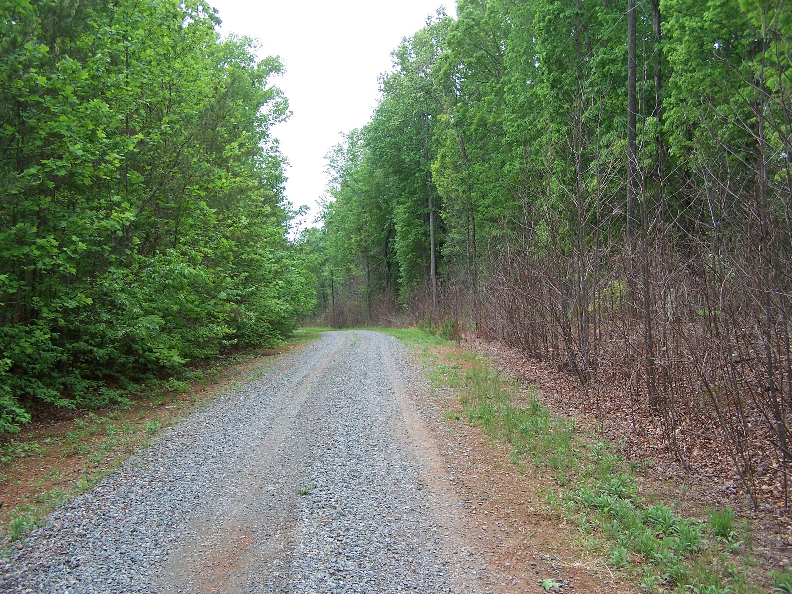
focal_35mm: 38
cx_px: 396
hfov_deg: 49.0
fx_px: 869
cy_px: 297
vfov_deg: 37.7
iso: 80
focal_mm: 6.3
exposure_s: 1/350
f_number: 2.8
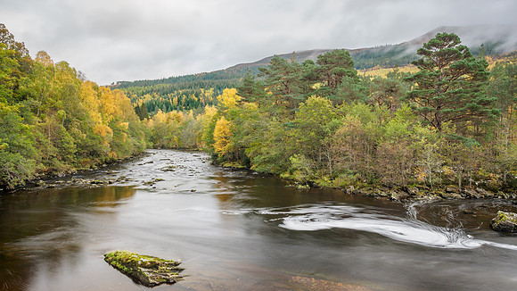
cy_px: 163
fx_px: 358
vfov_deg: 44.1
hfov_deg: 71.6
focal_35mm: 26
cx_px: 258
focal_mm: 12
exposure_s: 8
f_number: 7.1
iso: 200
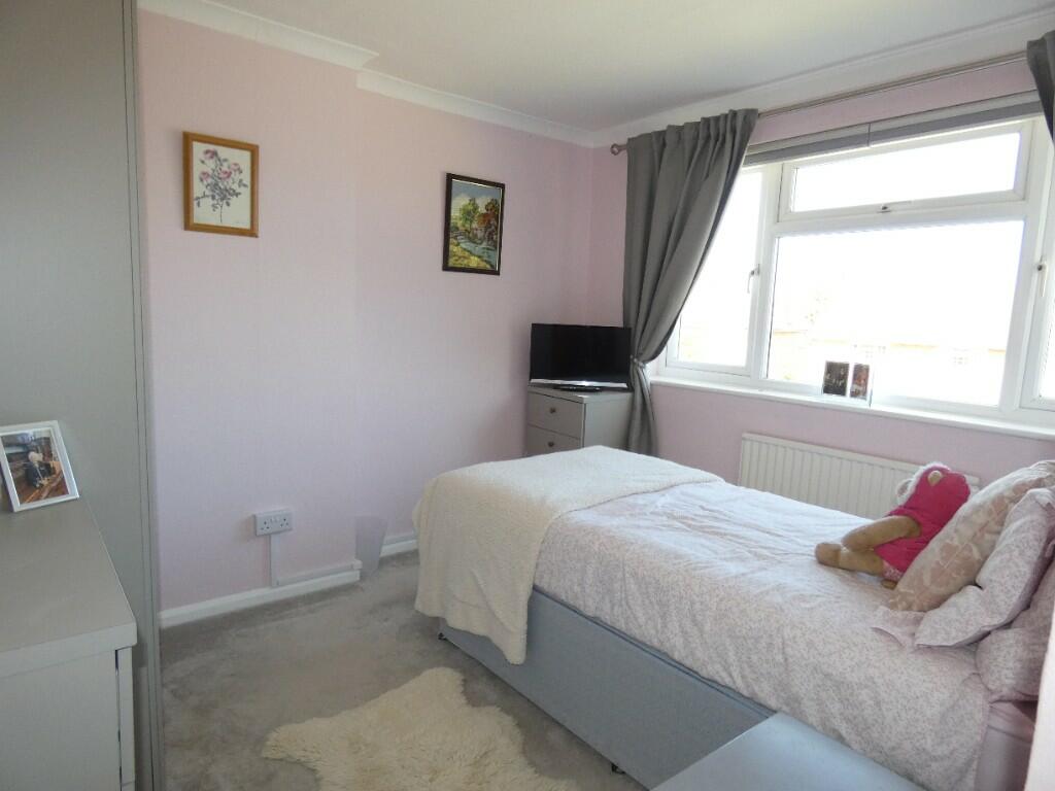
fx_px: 610
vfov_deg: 66.0
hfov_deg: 81.7
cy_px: 396
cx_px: 528
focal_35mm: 20
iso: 200
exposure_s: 1/125
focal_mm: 3.6
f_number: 2.8
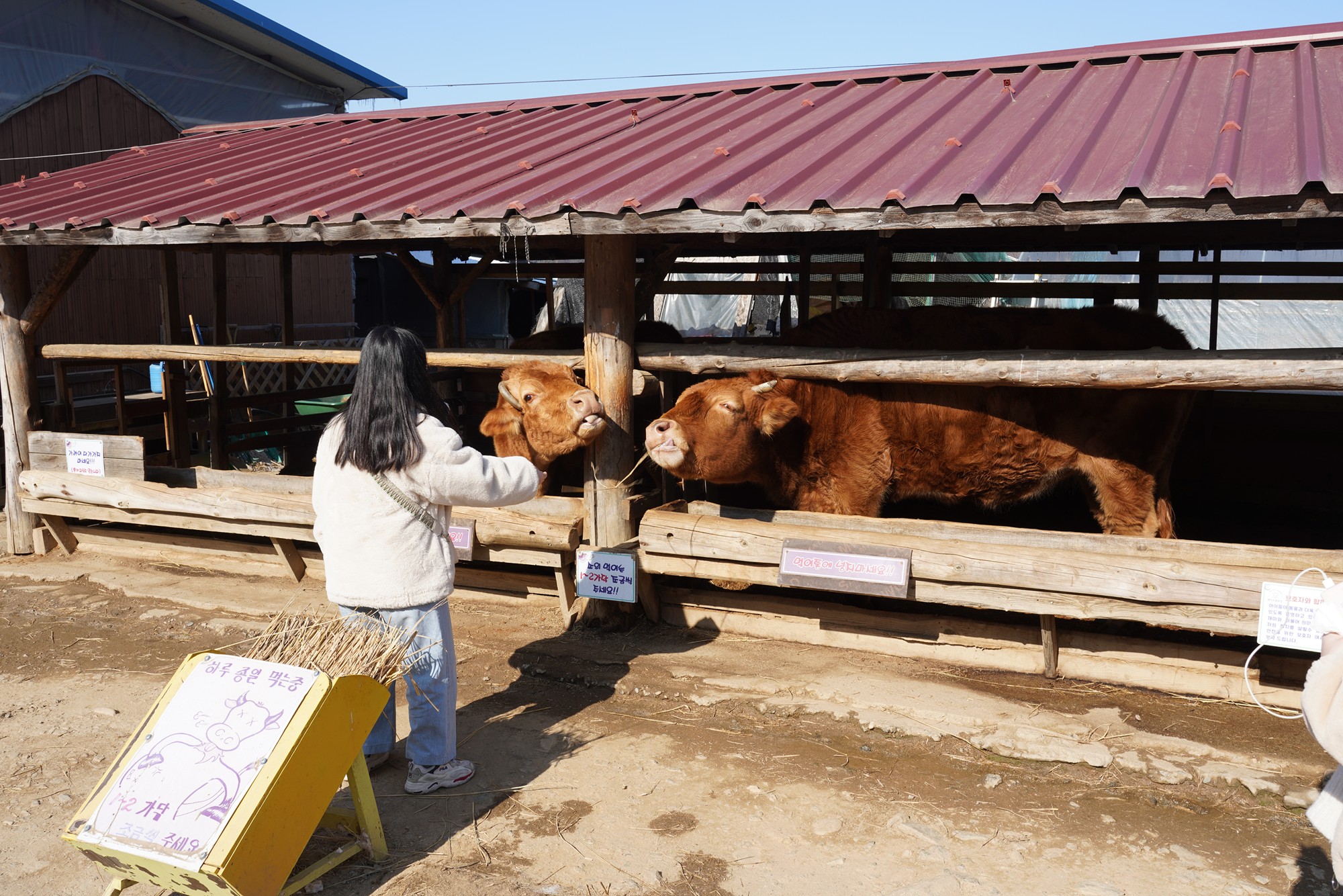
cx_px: 672
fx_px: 1231
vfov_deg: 40.0
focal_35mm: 33
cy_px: 448
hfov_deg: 57.2
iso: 100
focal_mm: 33
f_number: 11
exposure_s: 1/100
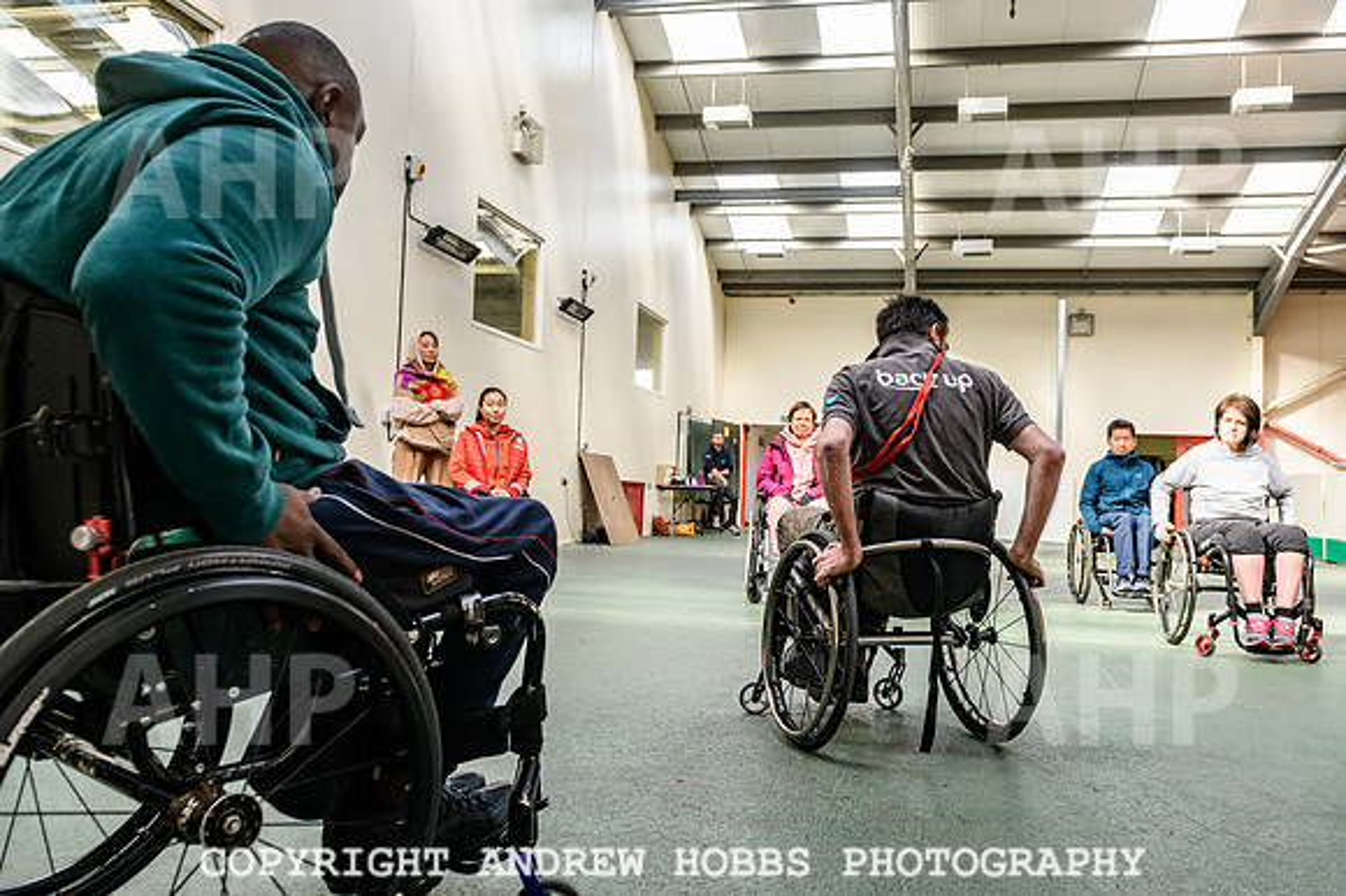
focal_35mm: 29
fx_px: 1093
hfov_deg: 63.2
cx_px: 718
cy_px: 439
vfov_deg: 44.6
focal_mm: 24
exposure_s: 1/200
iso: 1600
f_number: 5.6
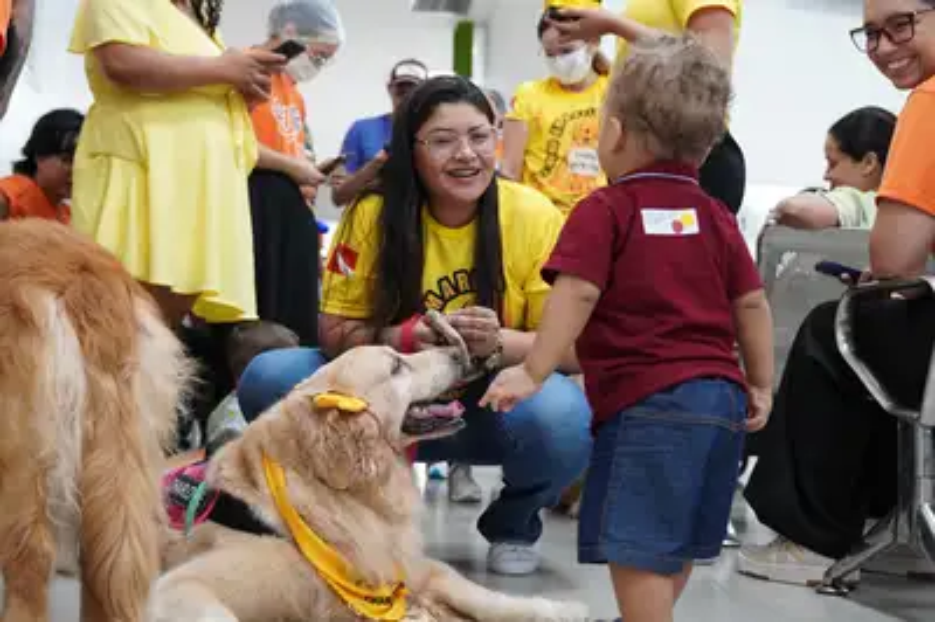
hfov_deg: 40.4
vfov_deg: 27.5
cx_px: 468
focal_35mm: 49
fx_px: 1269
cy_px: 311
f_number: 2.8
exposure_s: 1/125
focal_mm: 32.6
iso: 1600
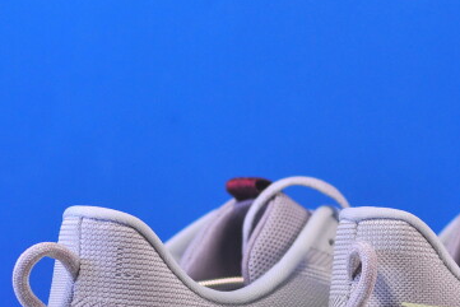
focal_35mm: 166
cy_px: 250
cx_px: 438
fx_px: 2122
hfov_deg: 12.3
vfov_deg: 8.3
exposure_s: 1/320
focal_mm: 50
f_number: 2.5
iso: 250
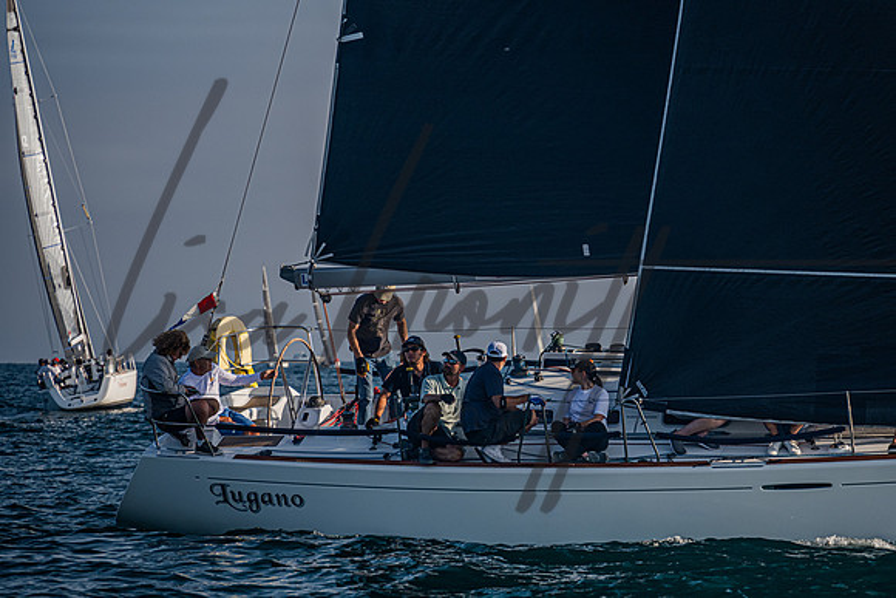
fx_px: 6761
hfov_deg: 7.6
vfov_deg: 5.1
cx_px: 588
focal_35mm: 272
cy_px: 237
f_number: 6.3
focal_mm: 200
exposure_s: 1/640
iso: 400
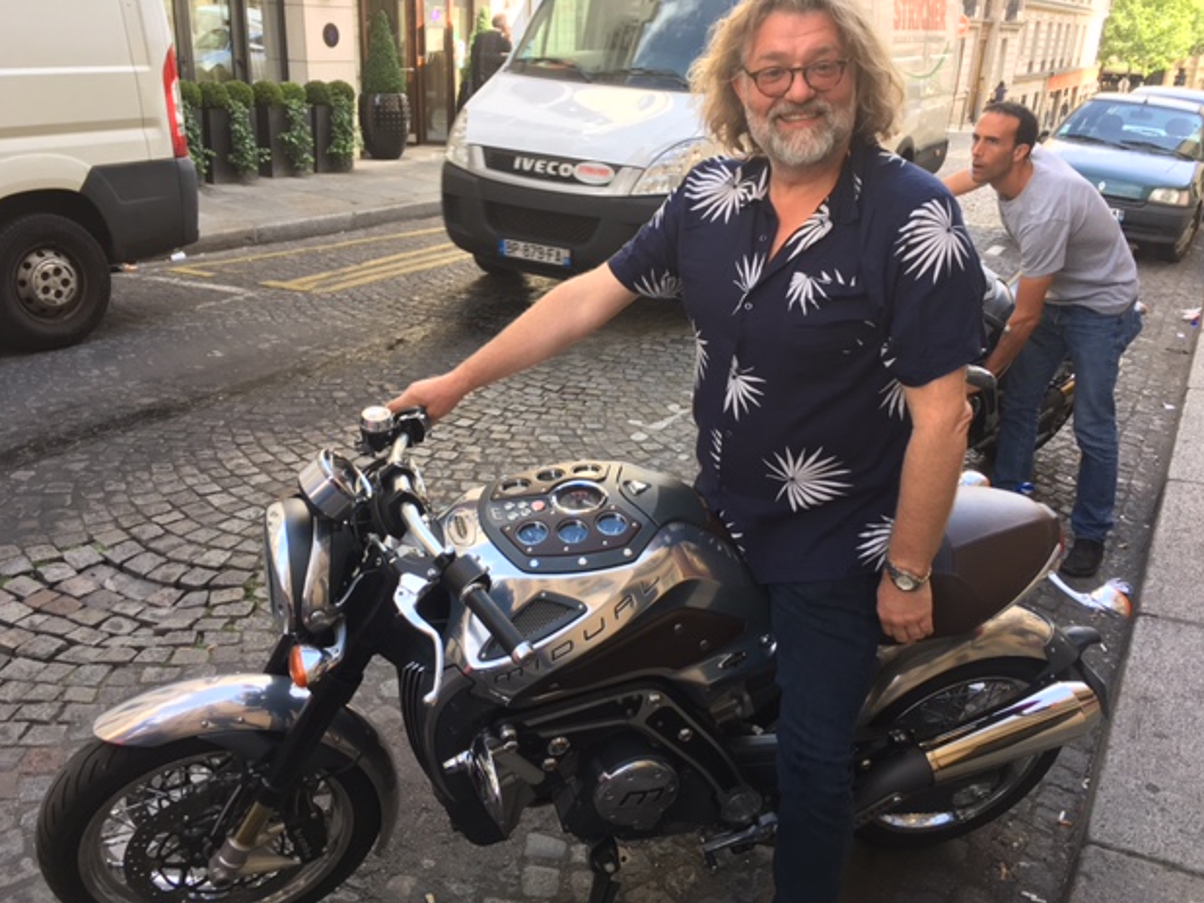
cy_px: 459
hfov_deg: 60.0
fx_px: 1043
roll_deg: -3.0
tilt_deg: -21.6
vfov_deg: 46.8
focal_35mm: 30
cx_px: 595
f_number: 2.2
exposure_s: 1/100
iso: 32
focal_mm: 4.15
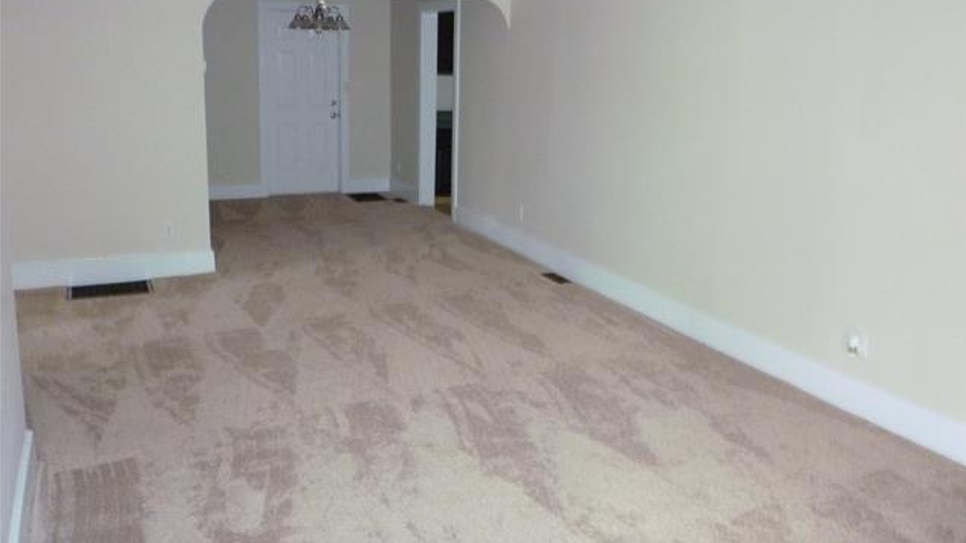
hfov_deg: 61.0
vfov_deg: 36.5
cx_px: 488
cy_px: 226
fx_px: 819
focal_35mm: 32
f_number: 3.3
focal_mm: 5.2
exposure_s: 1/8
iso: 640
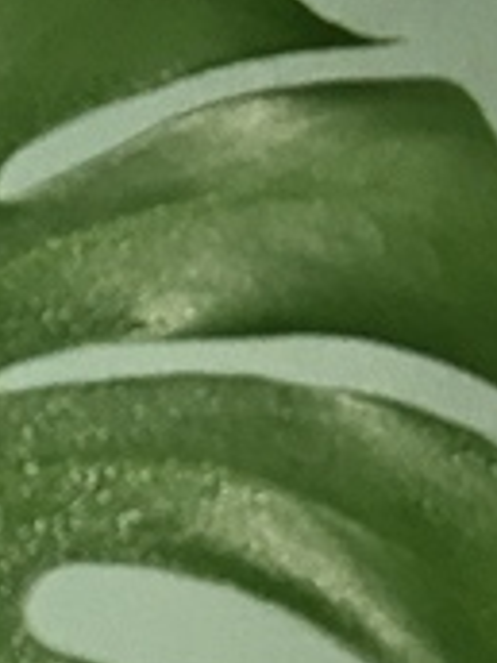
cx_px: -624
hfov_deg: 8.2
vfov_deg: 10.2
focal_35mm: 169
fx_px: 3235
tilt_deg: -13.6
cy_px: 1592
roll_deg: +2.6
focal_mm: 4.15
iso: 50
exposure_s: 1/33
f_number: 2.2
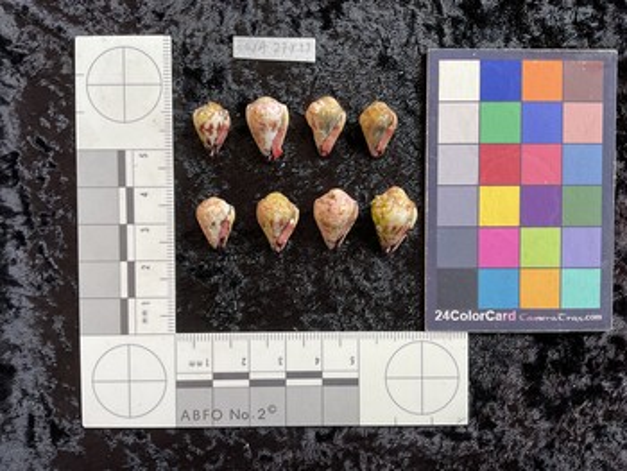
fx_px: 526
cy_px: 236
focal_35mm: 29
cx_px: 314
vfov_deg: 48.3
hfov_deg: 61.6
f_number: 1.8
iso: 40
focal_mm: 3
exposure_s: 1/120
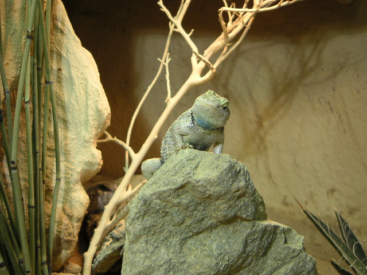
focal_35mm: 111
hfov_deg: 17.7
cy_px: 138
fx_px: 1177
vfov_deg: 13.3
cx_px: 184
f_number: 3.7
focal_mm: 14.4
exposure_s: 1/125
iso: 64
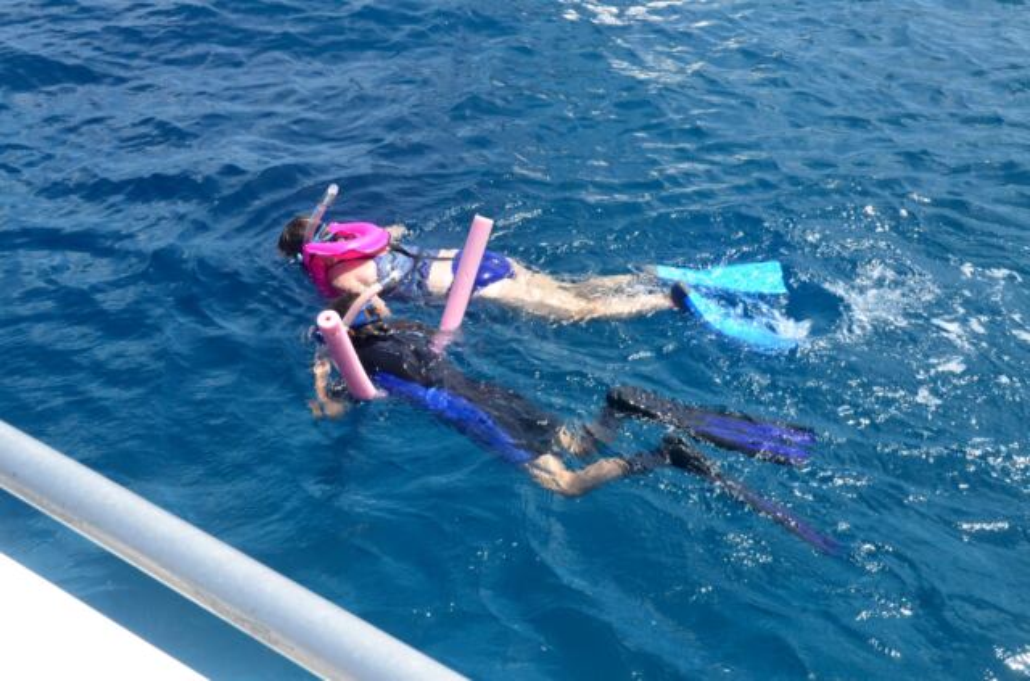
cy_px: 340
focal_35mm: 46
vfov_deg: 28.8
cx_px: 515
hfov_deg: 42.4
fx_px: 1327
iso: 200
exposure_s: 1/100
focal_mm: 31
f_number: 16
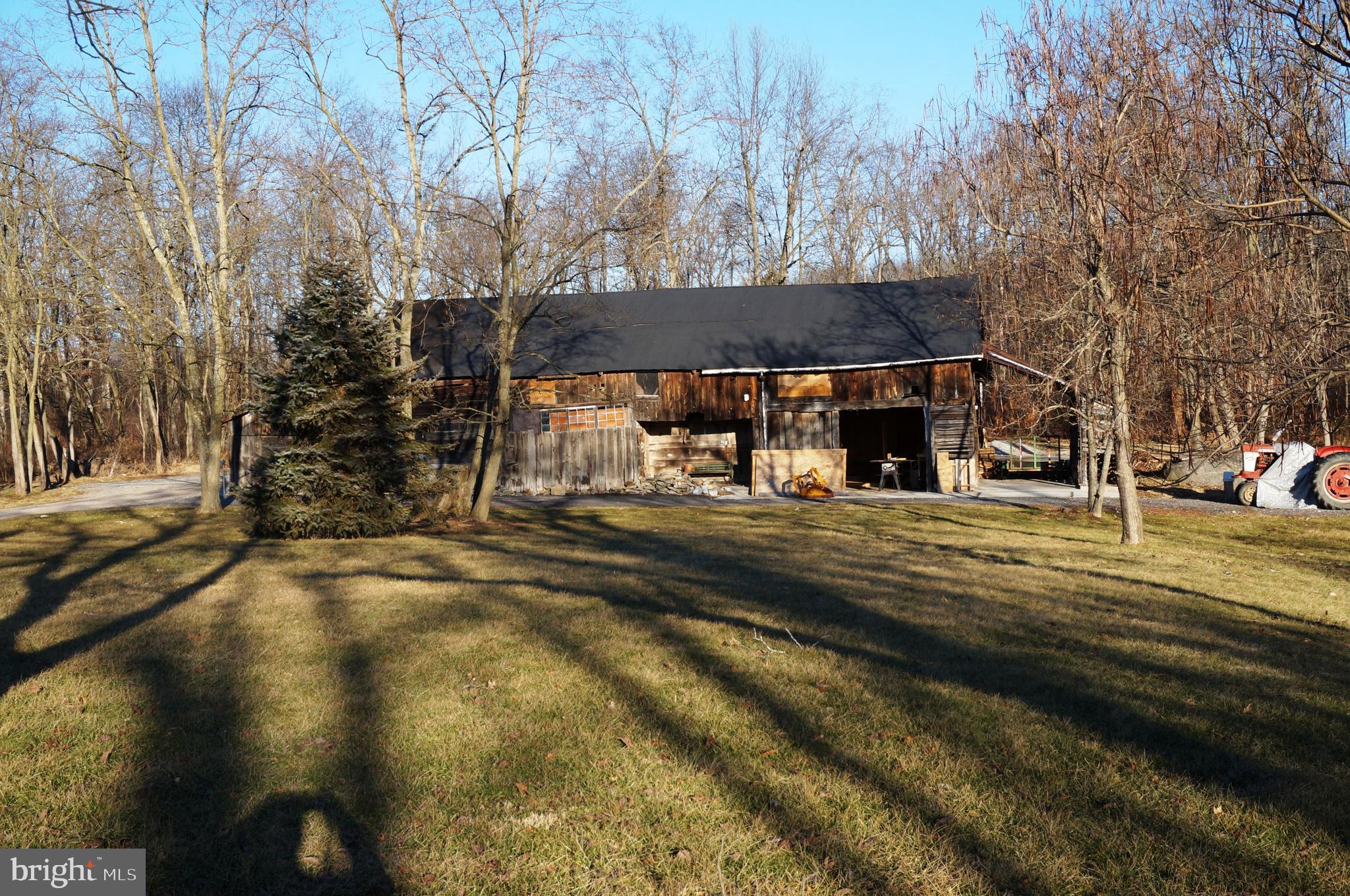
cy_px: 448
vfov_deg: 31.8
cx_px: 675
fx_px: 1573
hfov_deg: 46.5
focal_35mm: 42
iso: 200
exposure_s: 1/160
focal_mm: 28
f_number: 11
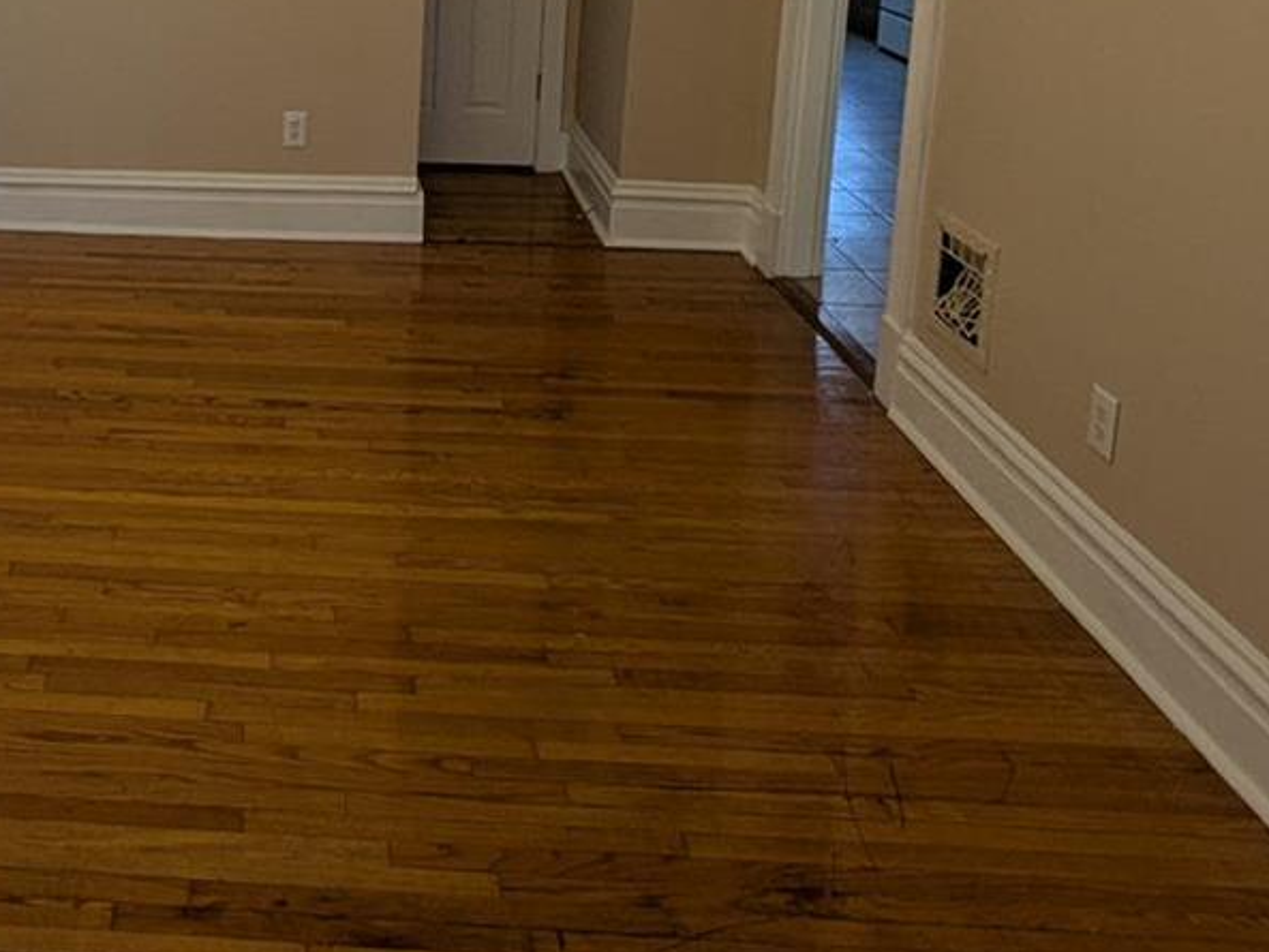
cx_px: 173
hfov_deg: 48.2
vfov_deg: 36.4
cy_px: -11
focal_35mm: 35
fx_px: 1283
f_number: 2.2
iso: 65
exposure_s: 1/120
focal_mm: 1.95
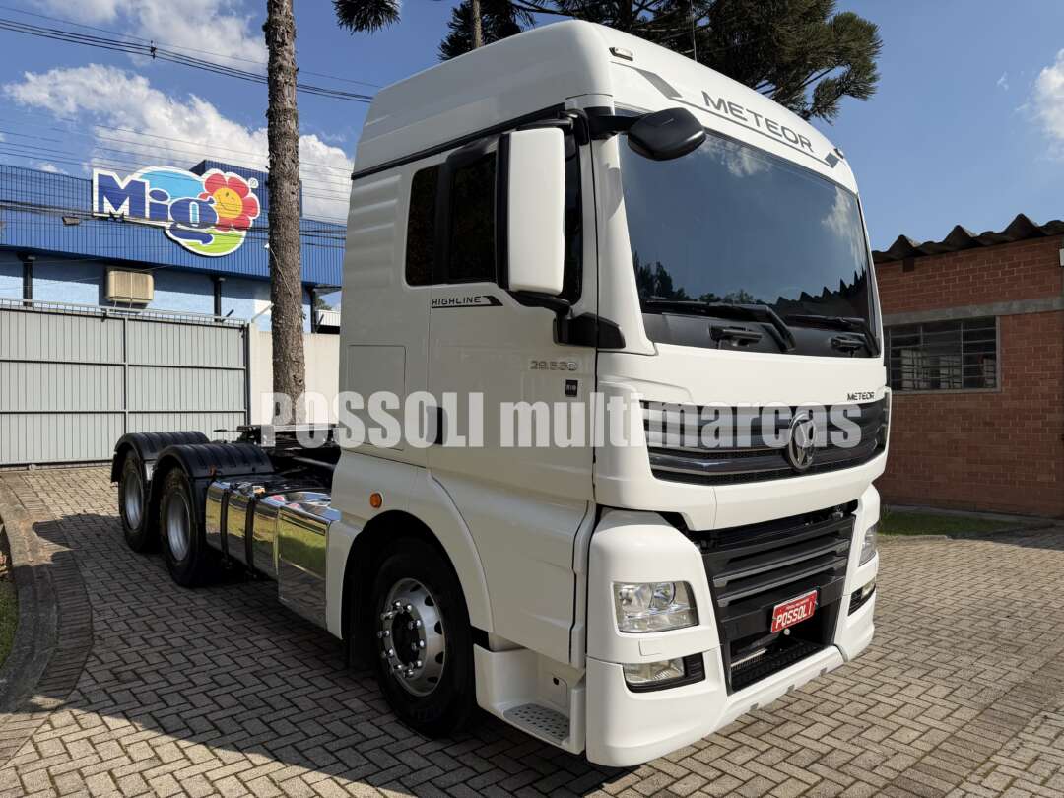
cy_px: 399
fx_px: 738
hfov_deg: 71.6
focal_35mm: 24
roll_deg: +0.5
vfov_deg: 56.8
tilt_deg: +1.0
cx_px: 532
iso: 80
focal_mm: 6.76
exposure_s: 1/5319
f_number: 1.78
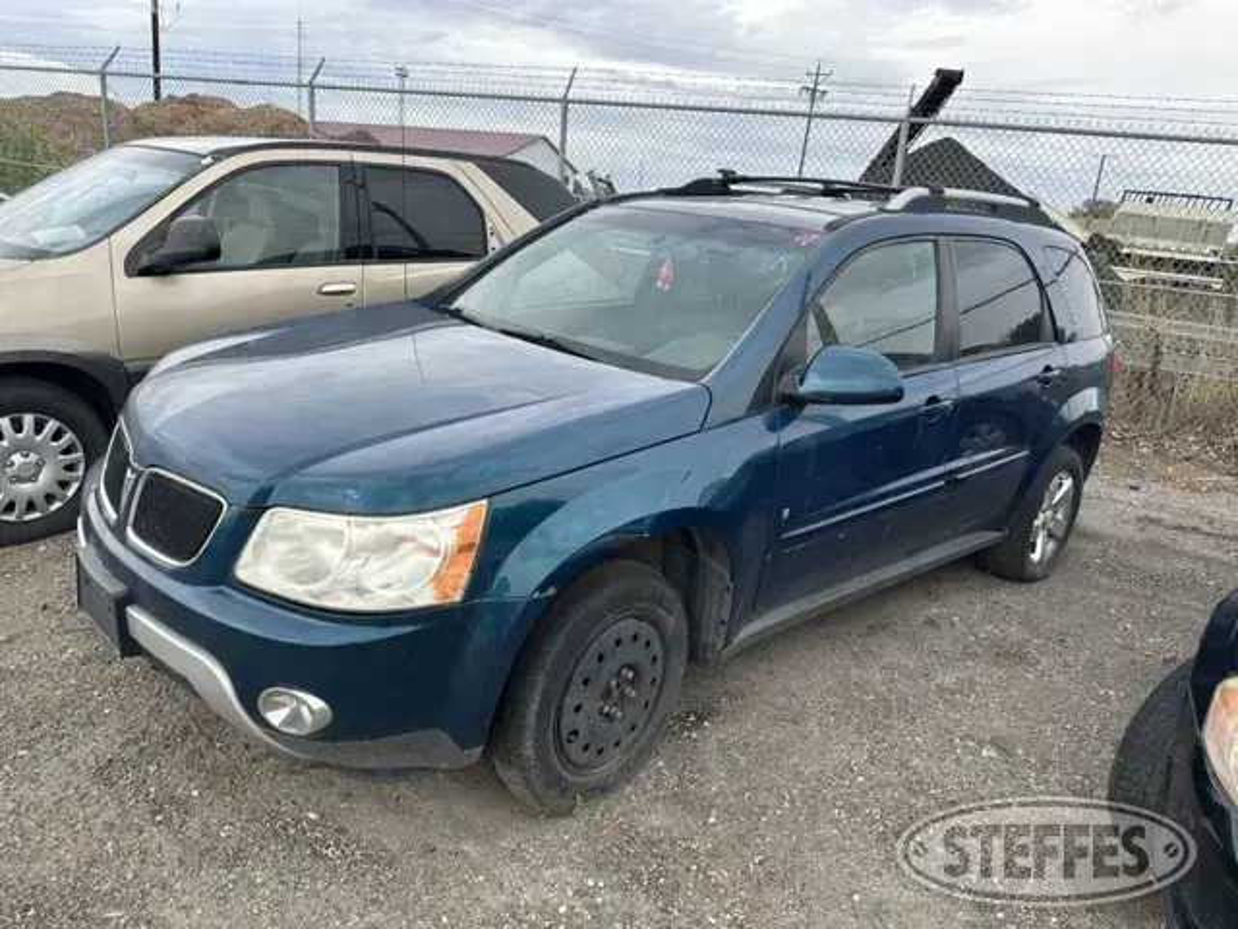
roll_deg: -4.8
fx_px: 858
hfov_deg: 71.6
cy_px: 464
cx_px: 619
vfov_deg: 56.8
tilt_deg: -17.2
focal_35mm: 24
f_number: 1.78
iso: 80
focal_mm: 6.86
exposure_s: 1/1517
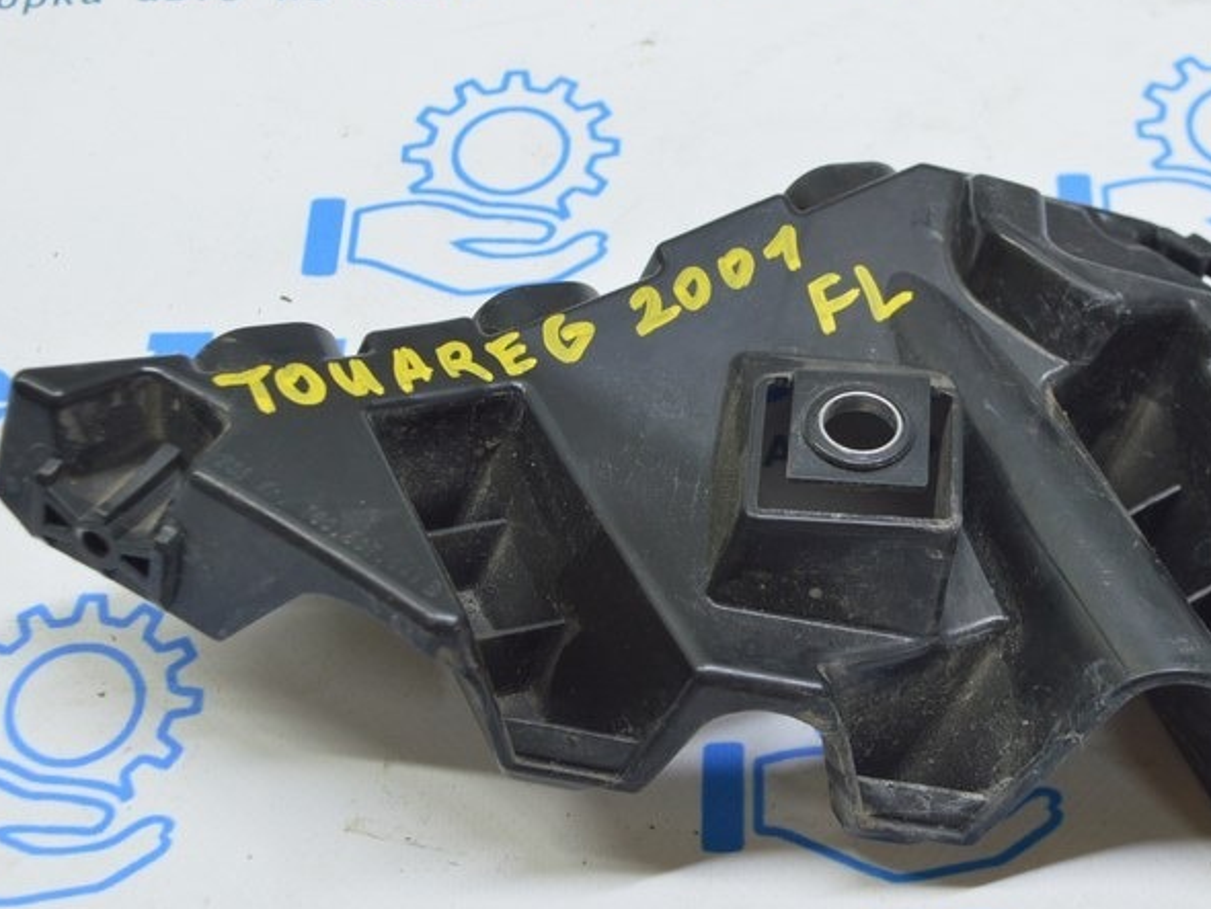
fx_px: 2275
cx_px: 794
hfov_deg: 29.6
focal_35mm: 65
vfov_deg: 22.6
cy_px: 477
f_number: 5.6
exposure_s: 1/20
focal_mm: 26
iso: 400
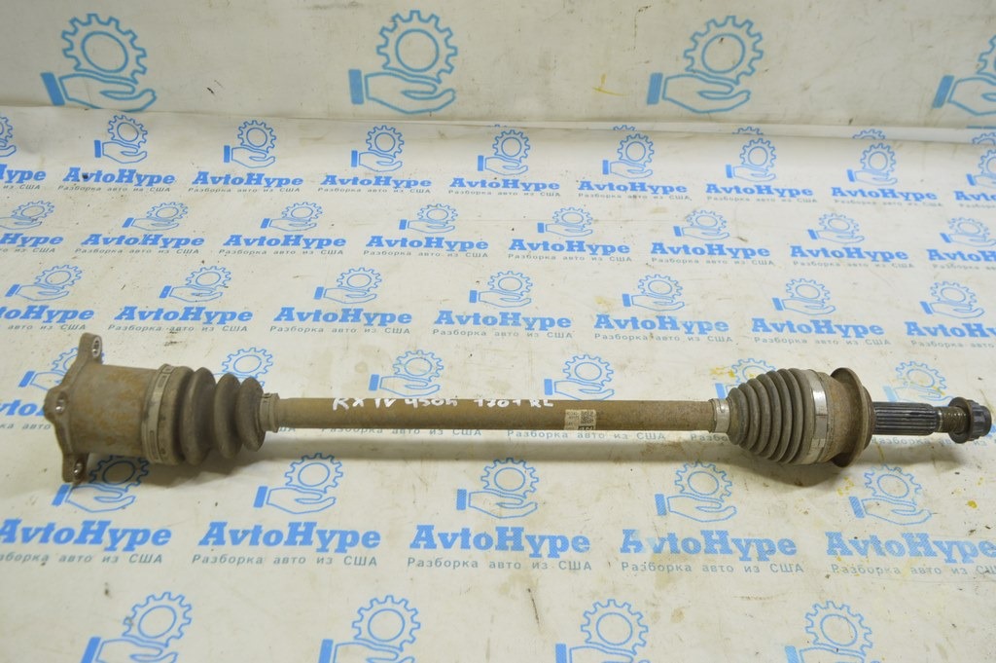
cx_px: 498
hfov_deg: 62.0
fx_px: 829
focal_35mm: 30
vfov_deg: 43.5
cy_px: 332
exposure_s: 1/20
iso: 400
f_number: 5.6
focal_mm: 20
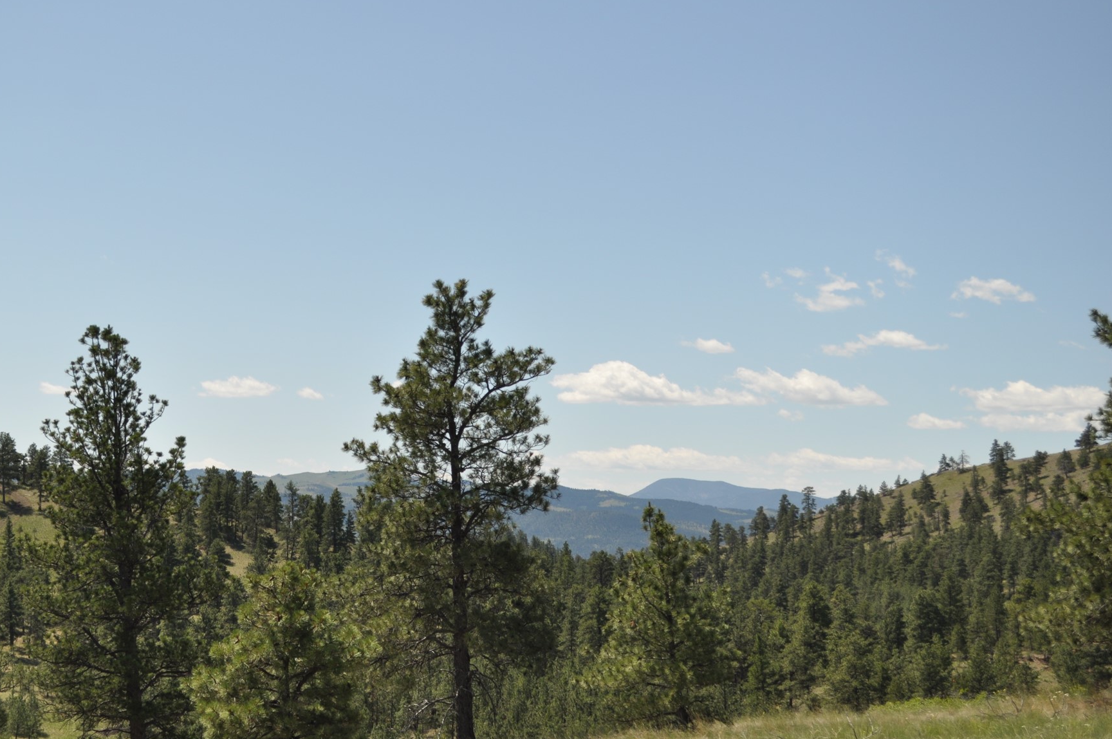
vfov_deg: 20.0
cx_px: 414
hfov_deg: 29.6
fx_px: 2098
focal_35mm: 68
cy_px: 385
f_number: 5
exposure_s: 1/1000
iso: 200
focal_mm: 36
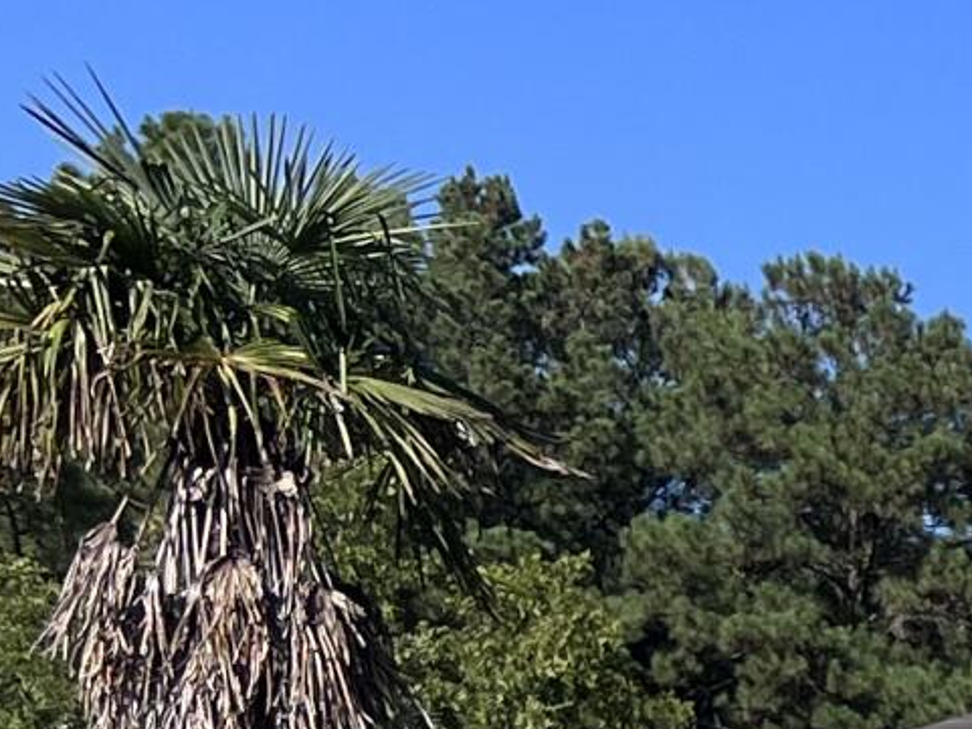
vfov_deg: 8.6
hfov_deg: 10.2
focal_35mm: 162
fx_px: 4550
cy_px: 1575
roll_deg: -1.7
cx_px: 2500
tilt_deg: -4.8
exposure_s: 1/5882
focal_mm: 5.7
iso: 50
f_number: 1.5
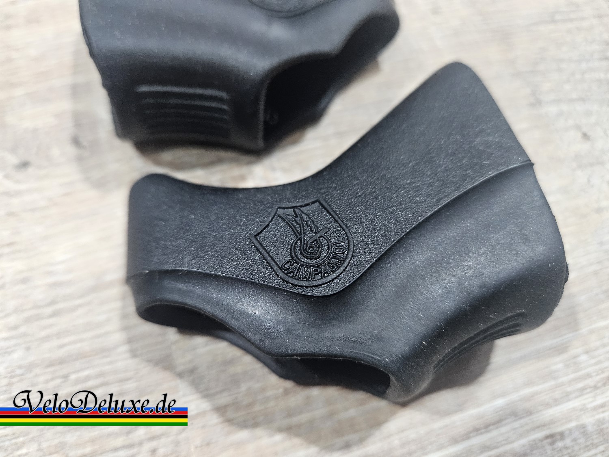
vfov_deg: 58.9
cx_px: 304
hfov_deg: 73.9
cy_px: 228
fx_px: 405
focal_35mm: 23
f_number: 1.8
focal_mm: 5.4
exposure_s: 1/100
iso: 400
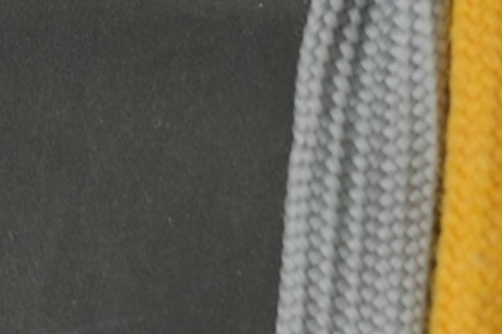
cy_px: 46
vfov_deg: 4.7
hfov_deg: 6.7
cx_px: 1056
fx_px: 4112
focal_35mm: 295
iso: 320
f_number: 4.5
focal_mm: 50
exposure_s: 1/200
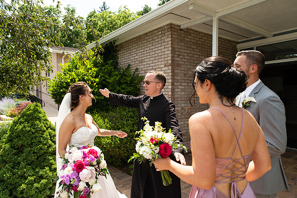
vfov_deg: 53.2
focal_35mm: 24
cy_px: 99
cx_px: 148
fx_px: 198
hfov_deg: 73.7
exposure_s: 1/500
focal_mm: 24
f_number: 4
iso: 125
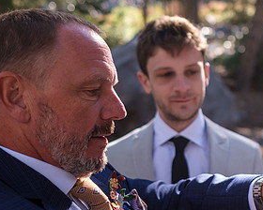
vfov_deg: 22.4
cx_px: 218
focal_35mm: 68
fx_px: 529
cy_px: 136
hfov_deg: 27.2
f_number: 2
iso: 160
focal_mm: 23
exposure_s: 1/550
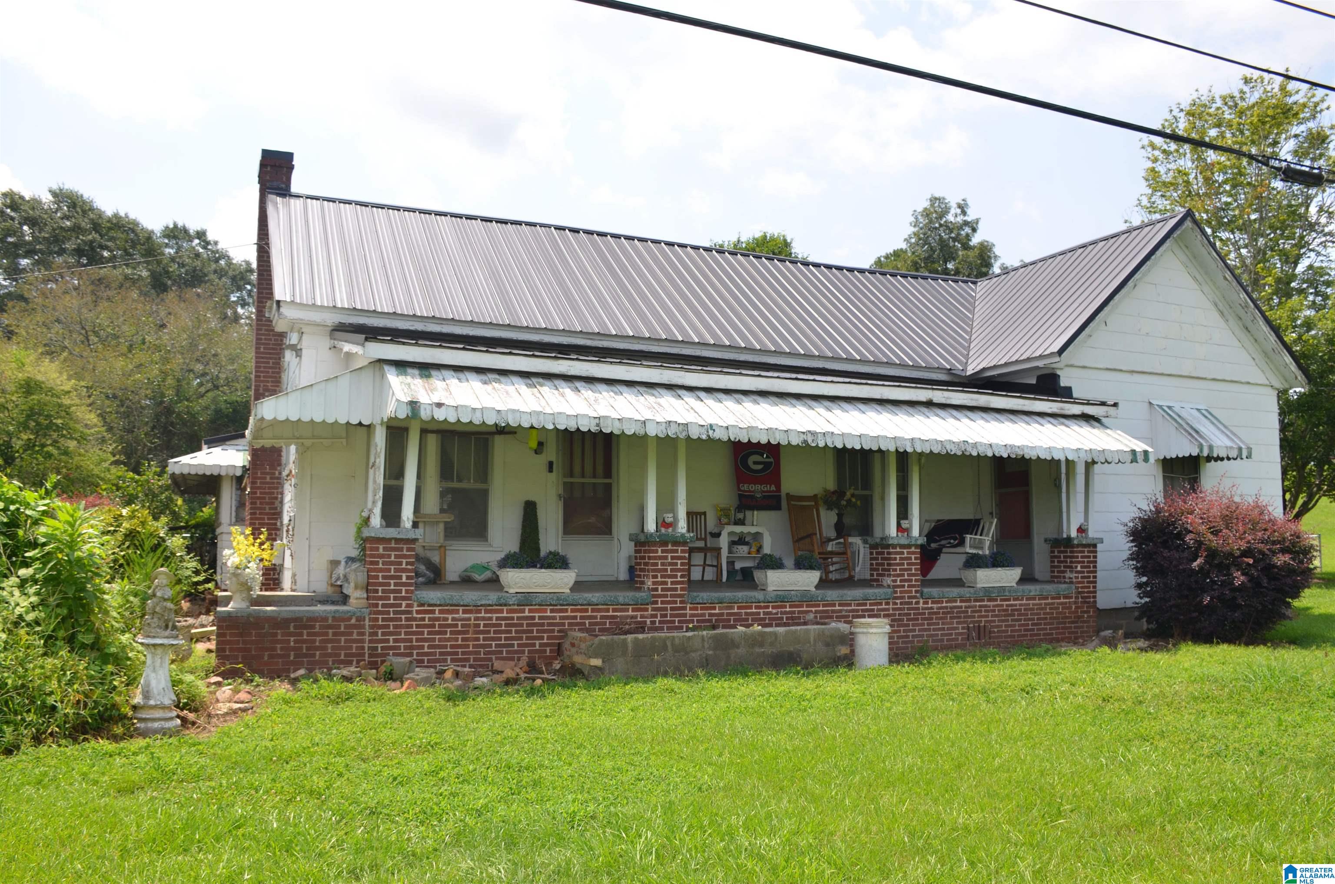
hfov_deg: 67.5
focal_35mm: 27
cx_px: 668
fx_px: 999
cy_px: 442
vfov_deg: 47.7
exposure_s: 1/250
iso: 100
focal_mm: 18
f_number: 8
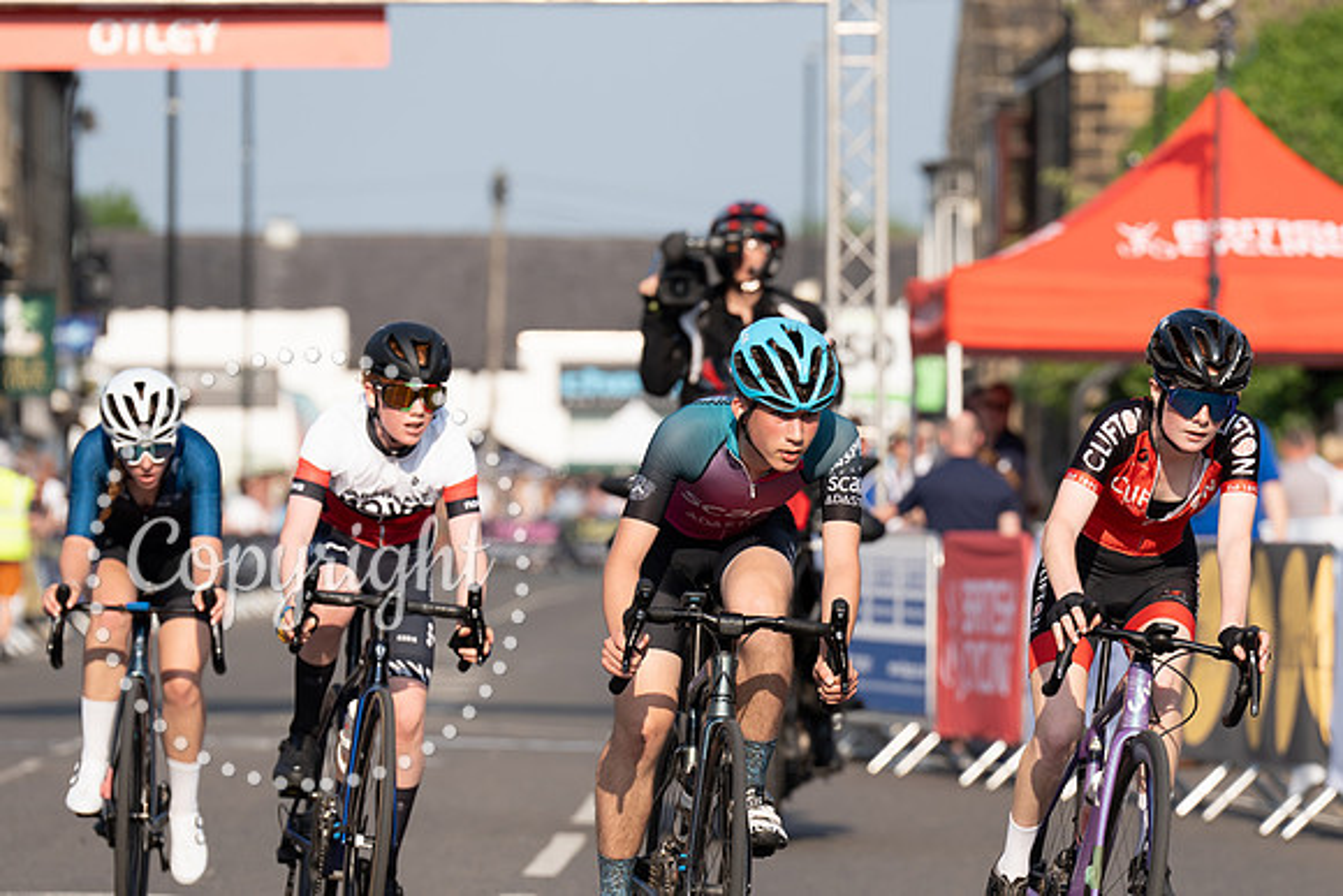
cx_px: 950
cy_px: 439
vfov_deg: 4.9
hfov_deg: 7.4
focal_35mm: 278
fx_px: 10388
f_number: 4.5
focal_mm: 191
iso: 160
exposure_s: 1/1000
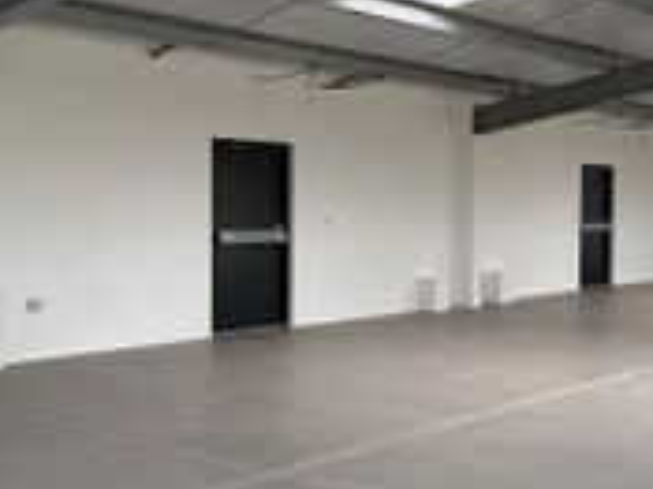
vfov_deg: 26.5
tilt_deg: -1.5
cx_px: 504
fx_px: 1037
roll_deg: -1.9
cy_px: 246
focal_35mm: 55
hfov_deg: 34.1
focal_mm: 6.76
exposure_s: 1/176
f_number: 1.78
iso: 200
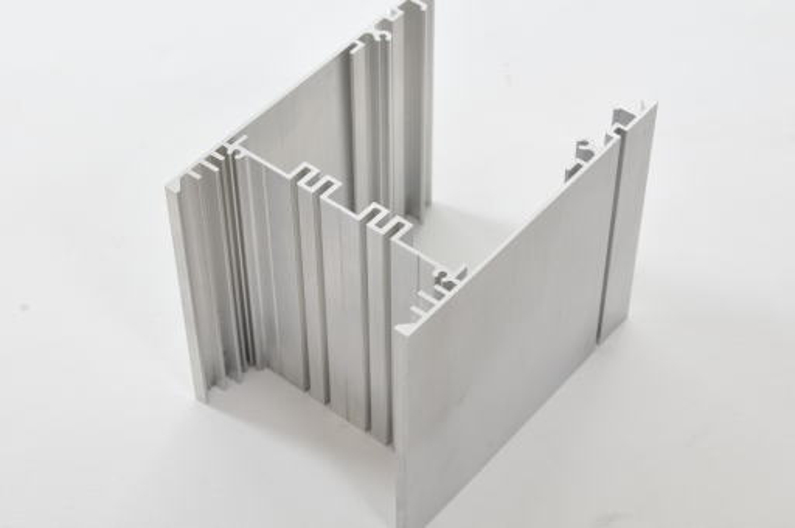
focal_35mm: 82
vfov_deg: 16.5
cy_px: 264
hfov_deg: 24.6
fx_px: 1820
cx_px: 398
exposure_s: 1/160
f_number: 11
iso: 200
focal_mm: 55
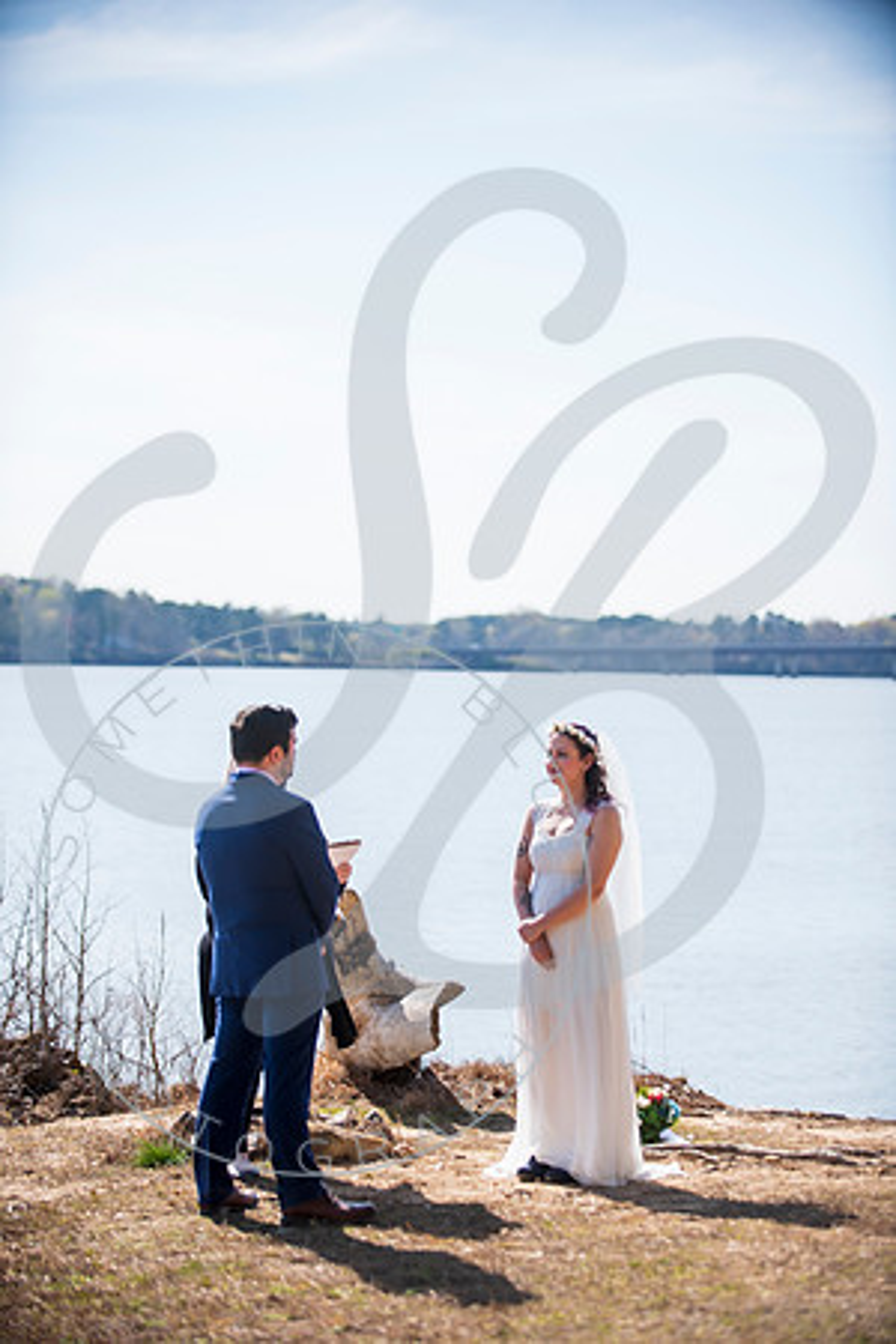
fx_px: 3546
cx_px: 448
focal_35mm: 95
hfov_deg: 14.4
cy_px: 672
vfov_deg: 21.5
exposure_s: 1/1000
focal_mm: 95
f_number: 2.8
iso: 100
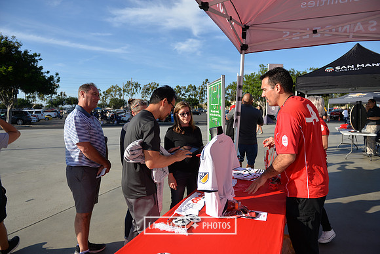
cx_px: 190
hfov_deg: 73.7
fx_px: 253
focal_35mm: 24
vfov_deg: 53.2
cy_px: 127
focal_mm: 24
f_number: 2.8
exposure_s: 1/2000
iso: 100
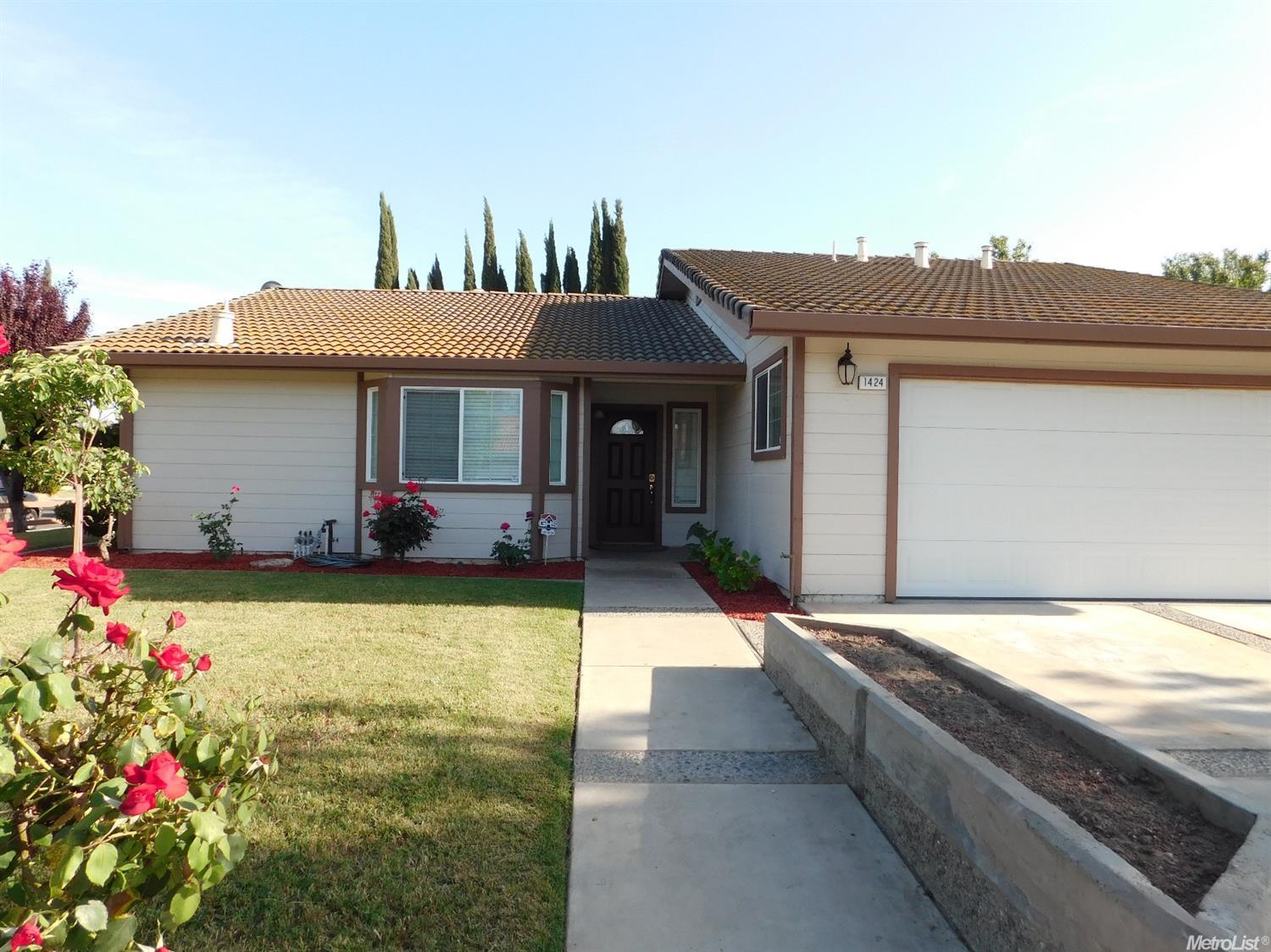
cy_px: 476
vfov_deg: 58.9
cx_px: 636
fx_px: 844
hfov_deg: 73.9
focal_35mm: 23
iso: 125
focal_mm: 4
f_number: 3
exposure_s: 1/640
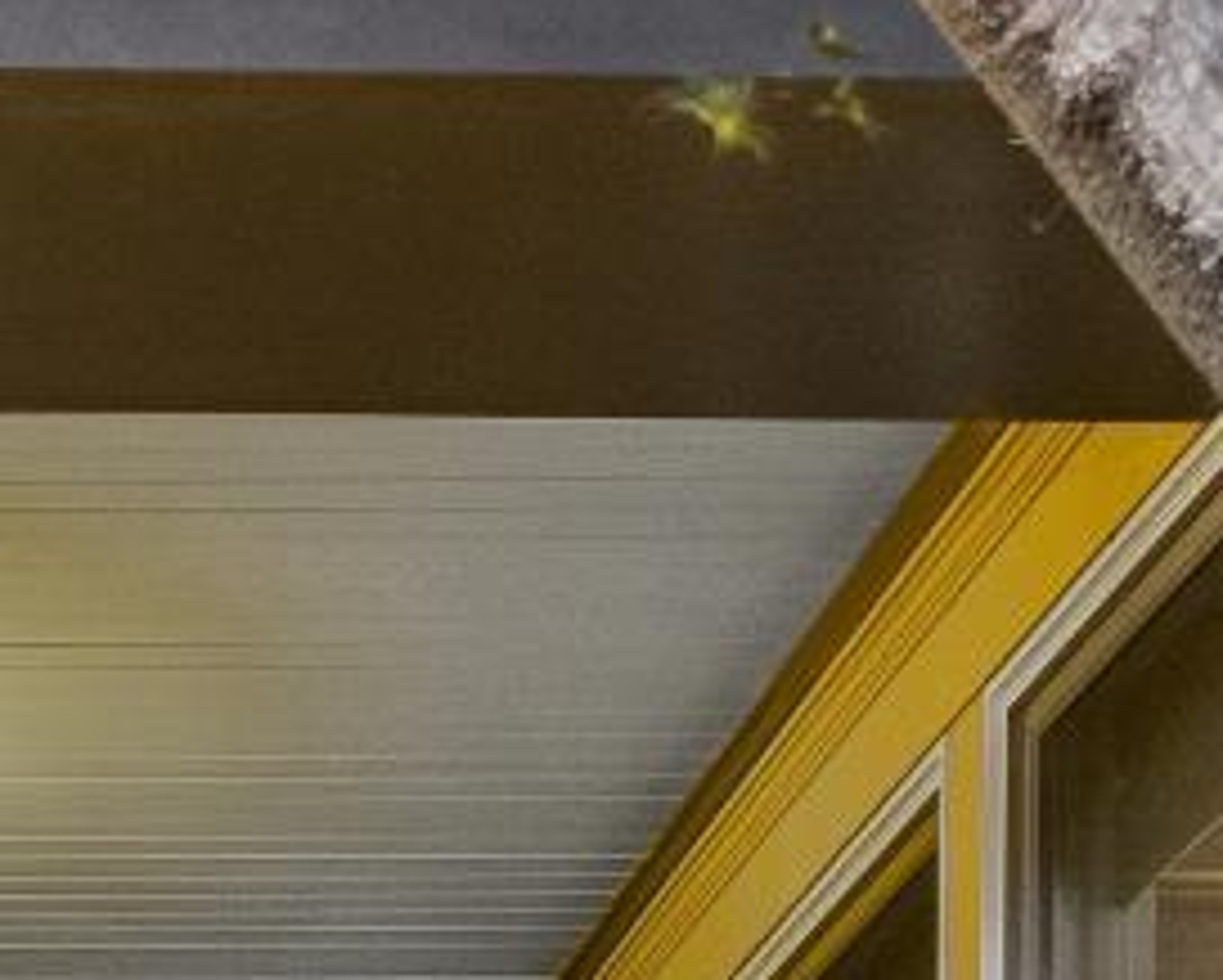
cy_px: 2234
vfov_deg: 11.2
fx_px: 4310
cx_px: -369
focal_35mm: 119
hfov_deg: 15.4
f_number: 11
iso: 640
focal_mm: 23
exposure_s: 8
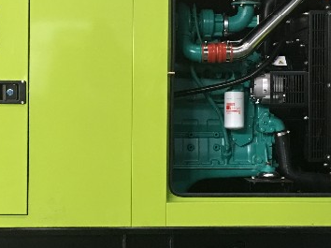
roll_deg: -2.0
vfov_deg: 18.0
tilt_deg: -1.6
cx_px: 185
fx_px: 784
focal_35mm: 82
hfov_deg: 23.8
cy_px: 129
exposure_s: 1/10
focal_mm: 4.15
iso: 100
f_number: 2.2
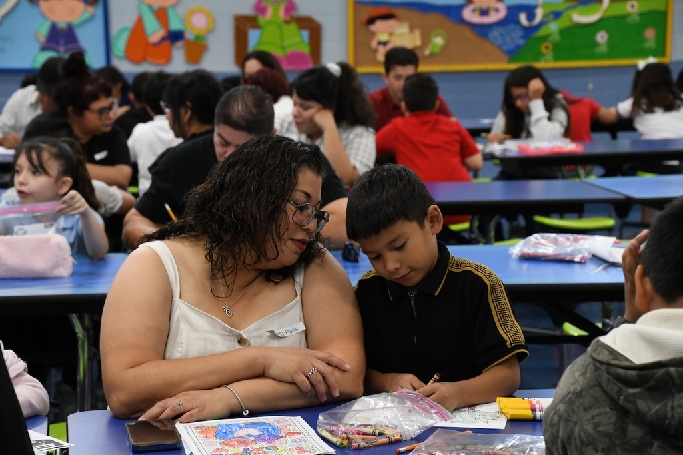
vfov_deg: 14.7
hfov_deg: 21.9
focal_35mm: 93
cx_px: 342
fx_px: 1764
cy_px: 228
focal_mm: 62
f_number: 5.6
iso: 2000
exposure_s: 1/60
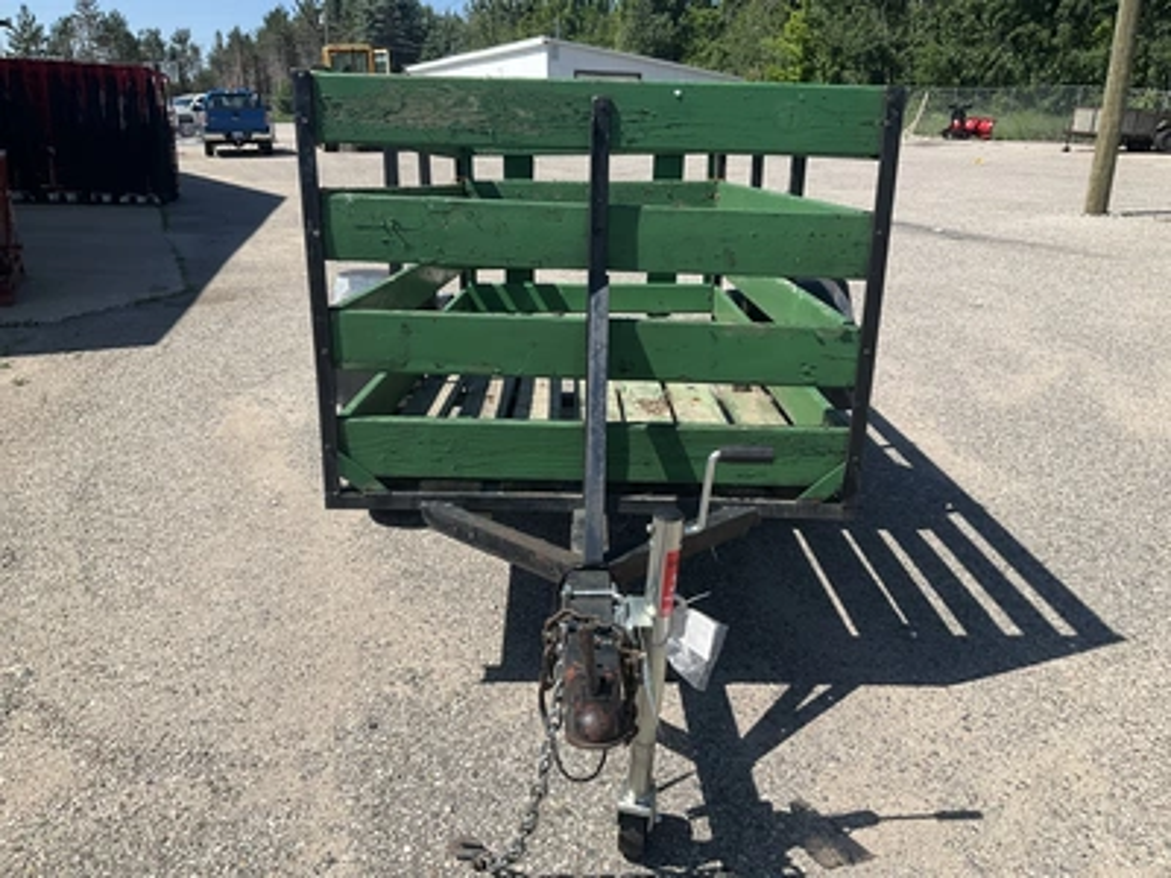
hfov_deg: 61.7
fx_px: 981
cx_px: 586
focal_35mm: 29
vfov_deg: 48.2
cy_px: 439
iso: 25
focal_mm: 3
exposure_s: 1/1912
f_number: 1.8
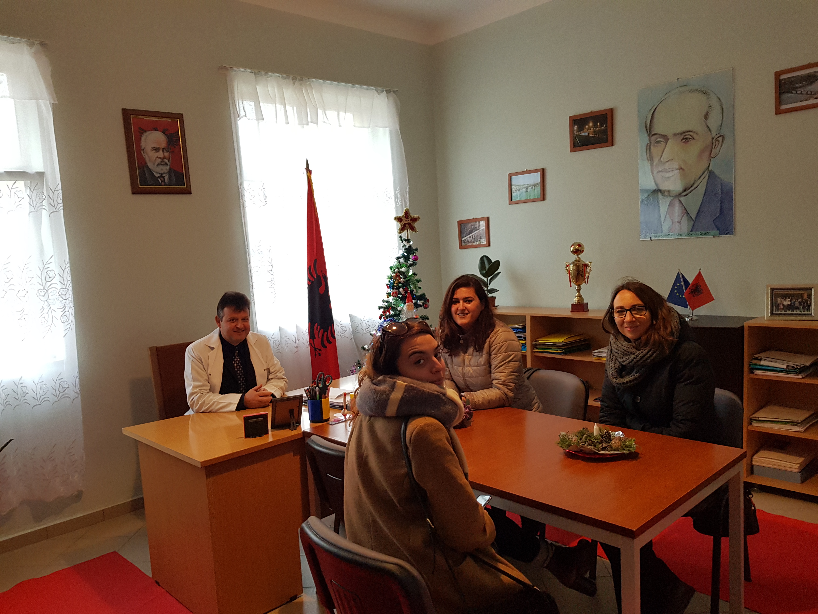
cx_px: 409
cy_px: 307
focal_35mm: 26
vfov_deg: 53.1
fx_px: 614
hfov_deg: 67.3
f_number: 1.7
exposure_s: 1/50
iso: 160
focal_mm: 4.2
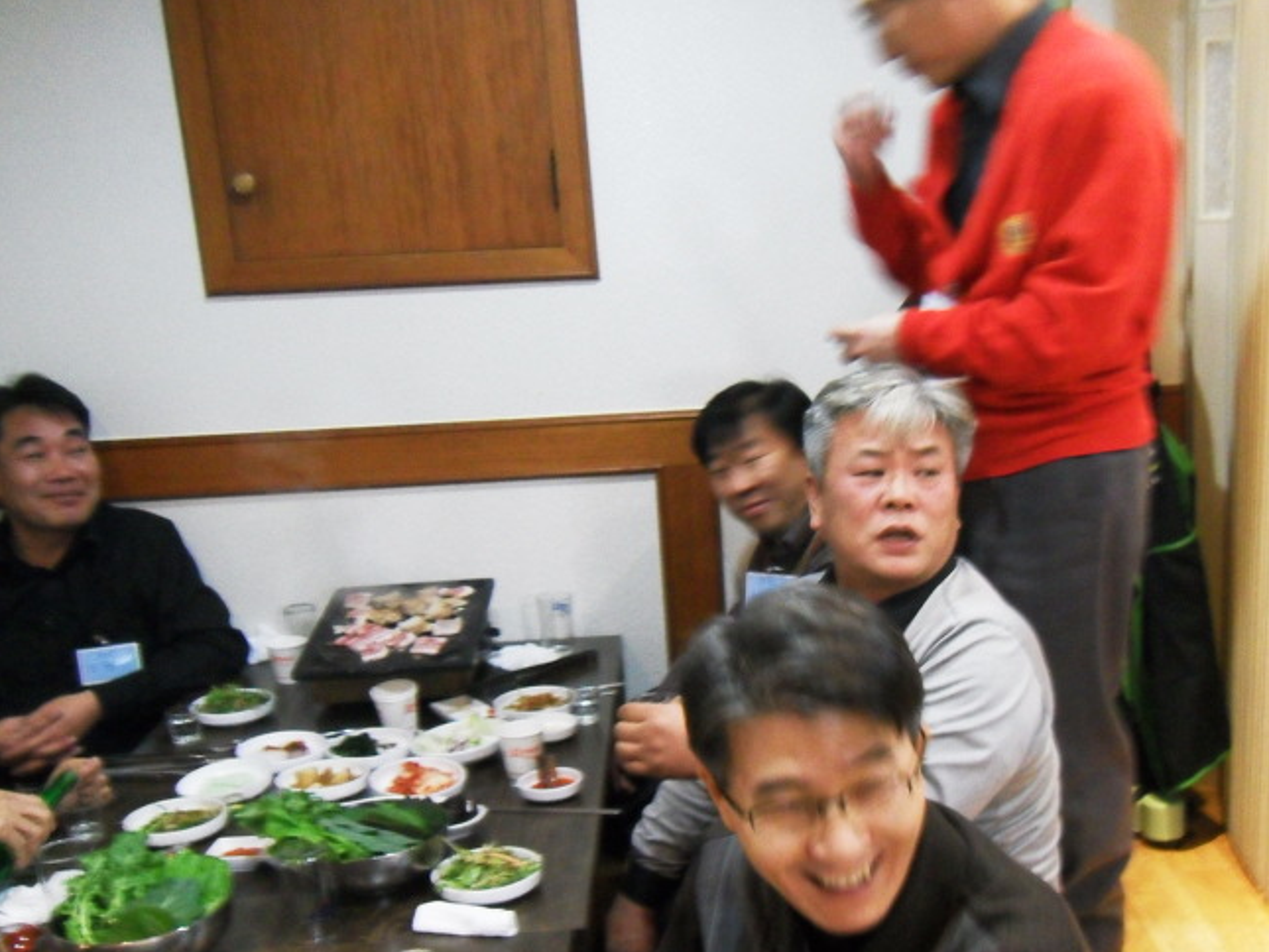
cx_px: 802
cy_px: 629
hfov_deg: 45.3
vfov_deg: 34.8
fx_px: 1503
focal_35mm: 41
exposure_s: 1/8
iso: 400
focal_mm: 5
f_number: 3.4
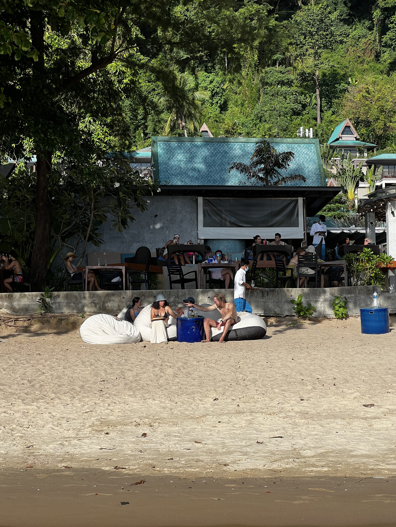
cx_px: 198
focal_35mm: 78
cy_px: 260
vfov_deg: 25.0
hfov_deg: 18.9
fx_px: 1189
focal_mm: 9
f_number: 2.8
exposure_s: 1/774
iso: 32
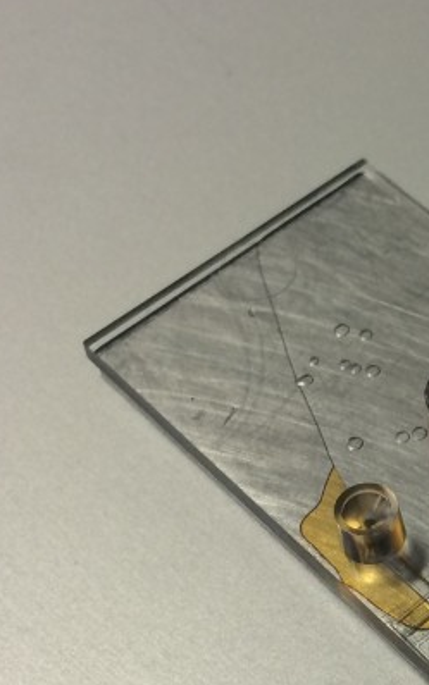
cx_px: 556
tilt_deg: -58.3
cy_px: 590
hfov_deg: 15.7
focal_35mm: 79
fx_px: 1477
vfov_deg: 25.5
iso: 40
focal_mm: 4.15
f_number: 2.2
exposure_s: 1/33
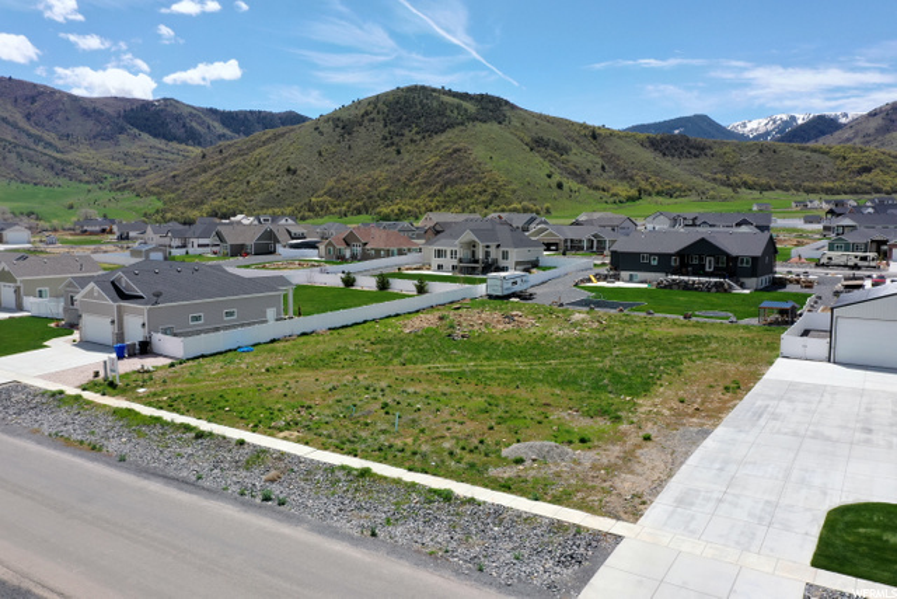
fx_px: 698
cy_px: 300
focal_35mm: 28
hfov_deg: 65.5
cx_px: 448
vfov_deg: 46.4
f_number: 6.3
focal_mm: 10.26
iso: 100
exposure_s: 1/500
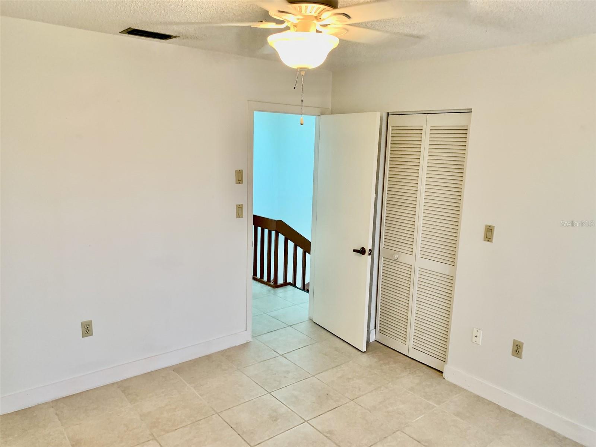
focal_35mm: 26
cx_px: 298
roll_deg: -0.6
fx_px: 448
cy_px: 224
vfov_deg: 53.1
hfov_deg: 67.3
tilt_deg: -9.2
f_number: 1.8
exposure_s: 1/60
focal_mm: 4.25
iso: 125
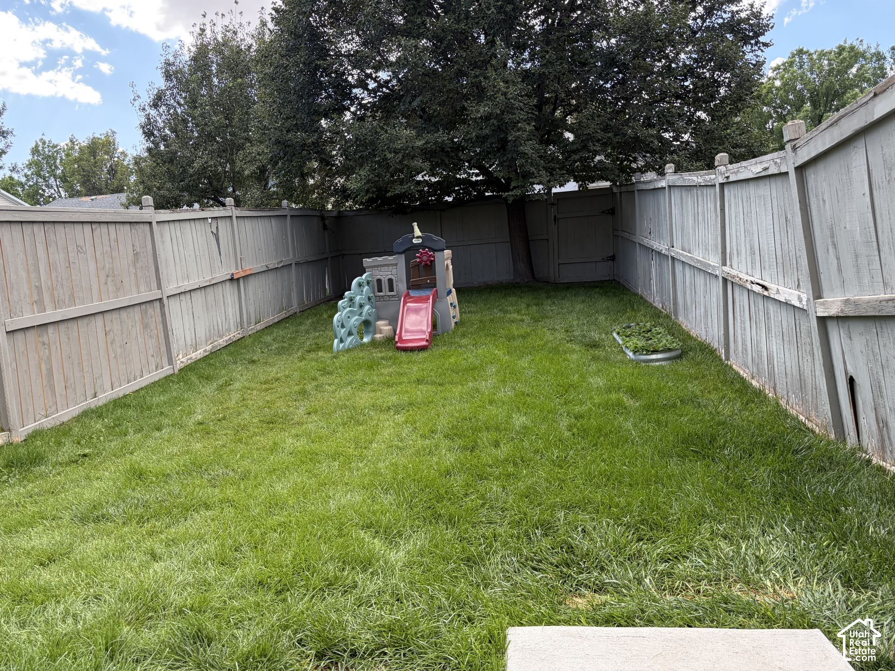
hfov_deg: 67.3
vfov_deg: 53.1
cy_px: 336
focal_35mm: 26
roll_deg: +3.7
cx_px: 448
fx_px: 672
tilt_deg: -5.0
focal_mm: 5.96
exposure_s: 1/543
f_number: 1.6
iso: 64
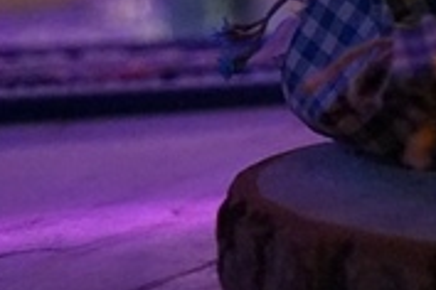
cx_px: 810
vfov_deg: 9.1
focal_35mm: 145
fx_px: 1756
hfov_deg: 12.7
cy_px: -210
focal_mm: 32
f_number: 4
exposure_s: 1/20
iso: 5000
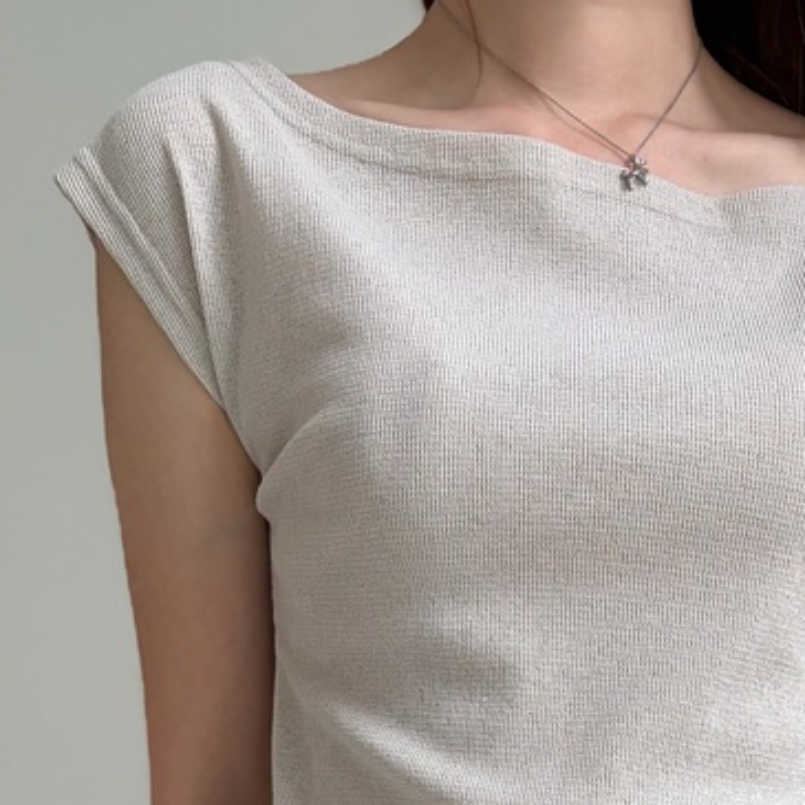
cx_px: 551
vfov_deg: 23.7
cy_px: 1072
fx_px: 1658
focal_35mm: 63
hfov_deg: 27.1
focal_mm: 5.96
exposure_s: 1/60
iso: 160
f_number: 1.6
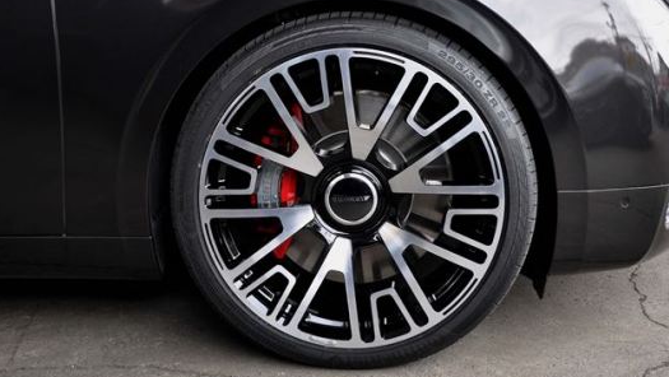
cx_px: 349
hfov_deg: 42.1
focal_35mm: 49
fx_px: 870
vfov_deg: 24.4
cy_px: 155
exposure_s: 1/50
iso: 200
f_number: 6.3
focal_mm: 28
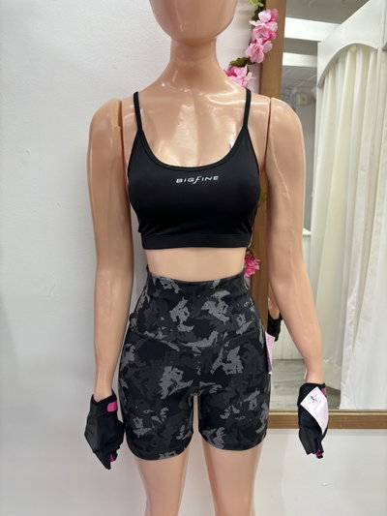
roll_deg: -1.2
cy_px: 258
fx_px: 387
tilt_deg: -15.8
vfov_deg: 67.3
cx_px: 194
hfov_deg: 53.1
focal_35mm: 26
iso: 125
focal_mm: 5.96
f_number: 1.6
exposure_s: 1/100
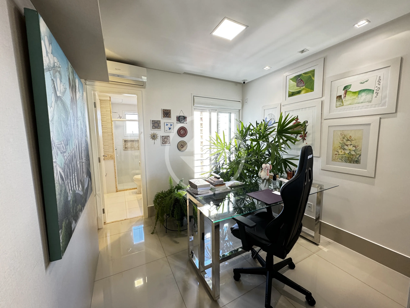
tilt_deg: -6.1
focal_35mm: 14
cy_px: 154
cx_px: 205
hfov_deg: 102.1
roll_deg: +0.7
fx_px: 166
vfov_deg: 85.7
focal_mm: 2.22
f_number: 2.2
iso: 250
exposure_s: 1/99
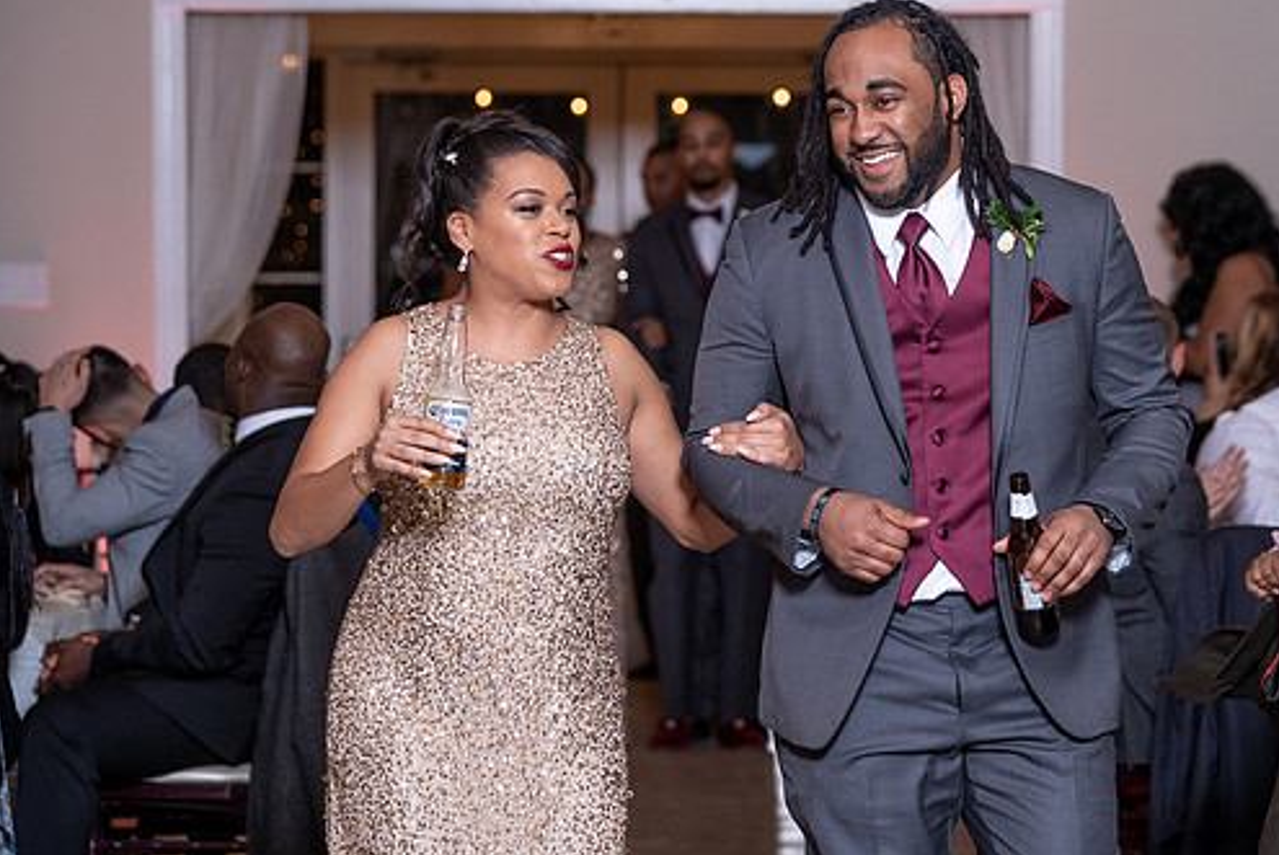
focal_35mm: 164
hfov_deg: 12.5
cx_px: 853
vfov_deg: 8.4
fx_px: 5832
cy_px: 252
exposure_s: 1/200
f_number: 4
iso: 800
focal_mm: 112
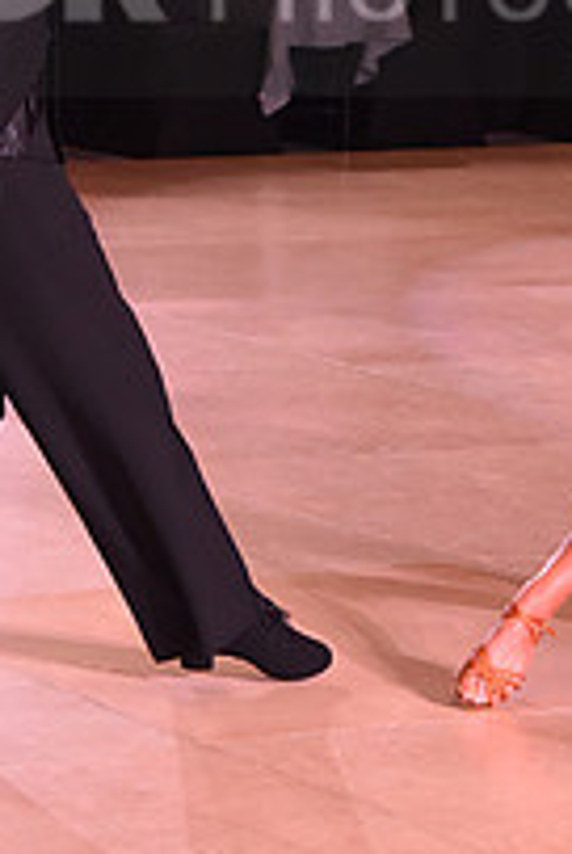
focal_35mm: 214
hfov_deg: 6.4
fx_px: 5083
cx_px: 465
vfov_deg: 9.5
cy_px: -42
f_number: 5.6
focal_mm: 75
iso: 2500
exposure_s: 1/320
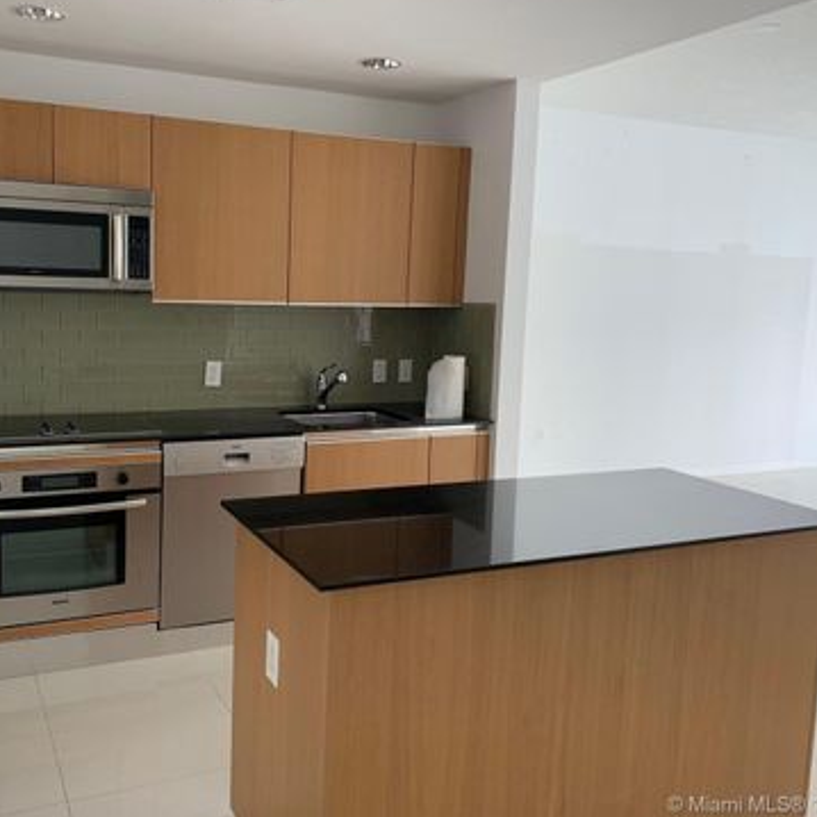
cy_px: 393
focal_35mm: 32
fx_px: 854
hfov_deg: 50.8
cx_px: 330
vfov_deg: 51.1
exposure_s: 1/60
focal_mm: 4.25
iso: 125
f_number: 1.8
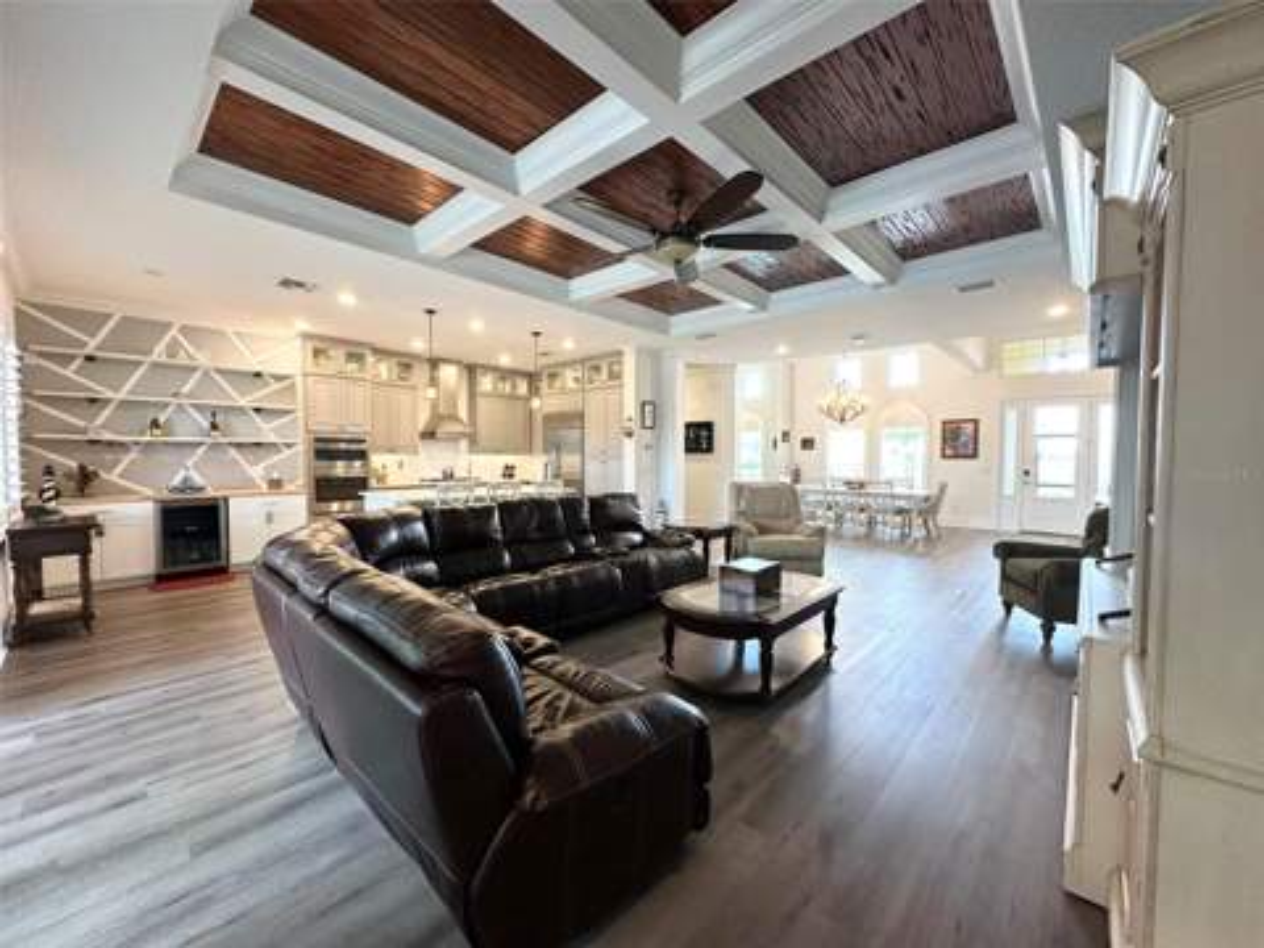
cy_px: 474
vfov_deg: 85.7
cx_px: 632
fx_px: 511
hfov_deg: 102.1
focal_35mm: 14
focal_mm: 2.22
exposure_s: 1/60
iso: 200
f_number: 2.2
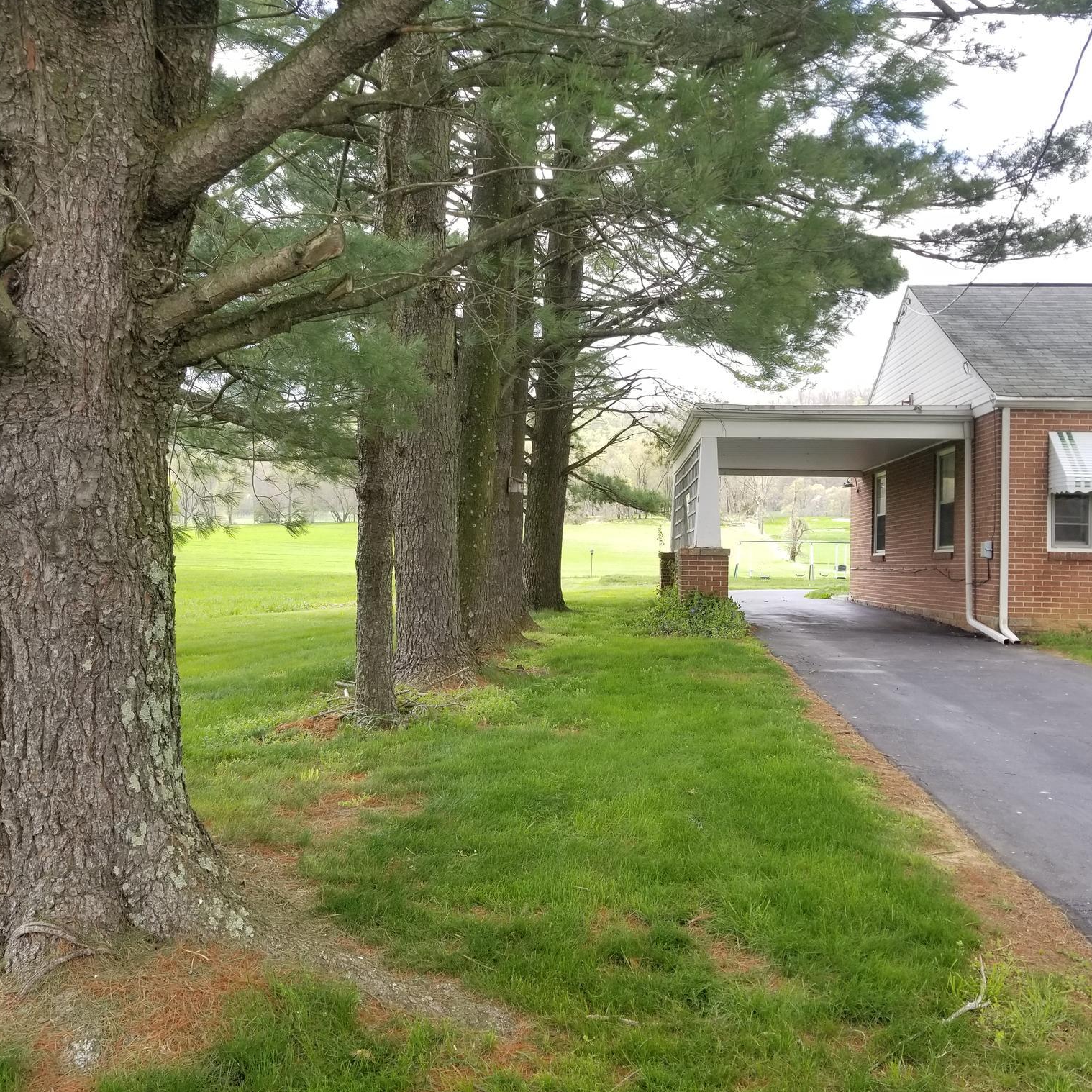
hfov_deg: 52.5
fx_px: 1106
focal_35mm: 31
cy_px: 546
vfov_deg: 52.5
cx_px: 510
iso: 50
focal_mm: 4.3
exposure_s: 1/388
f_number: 1.7
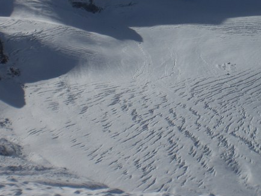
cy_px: 18
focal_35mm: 70
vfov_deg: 20.6
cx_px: 207
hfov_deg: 27.2
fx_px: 528
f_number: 4.4
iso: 50
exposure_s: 1/1600
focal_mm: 6.3
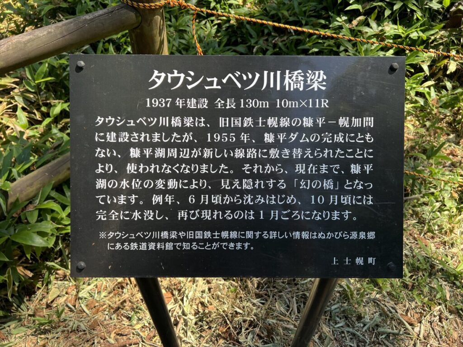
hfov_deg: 67.3
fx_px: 348
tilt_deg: -47.0
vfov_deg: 53.1
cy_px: 174
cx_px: 232
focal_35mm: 26
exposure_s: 1/516
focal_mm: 5.7
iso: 50
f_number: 1.5
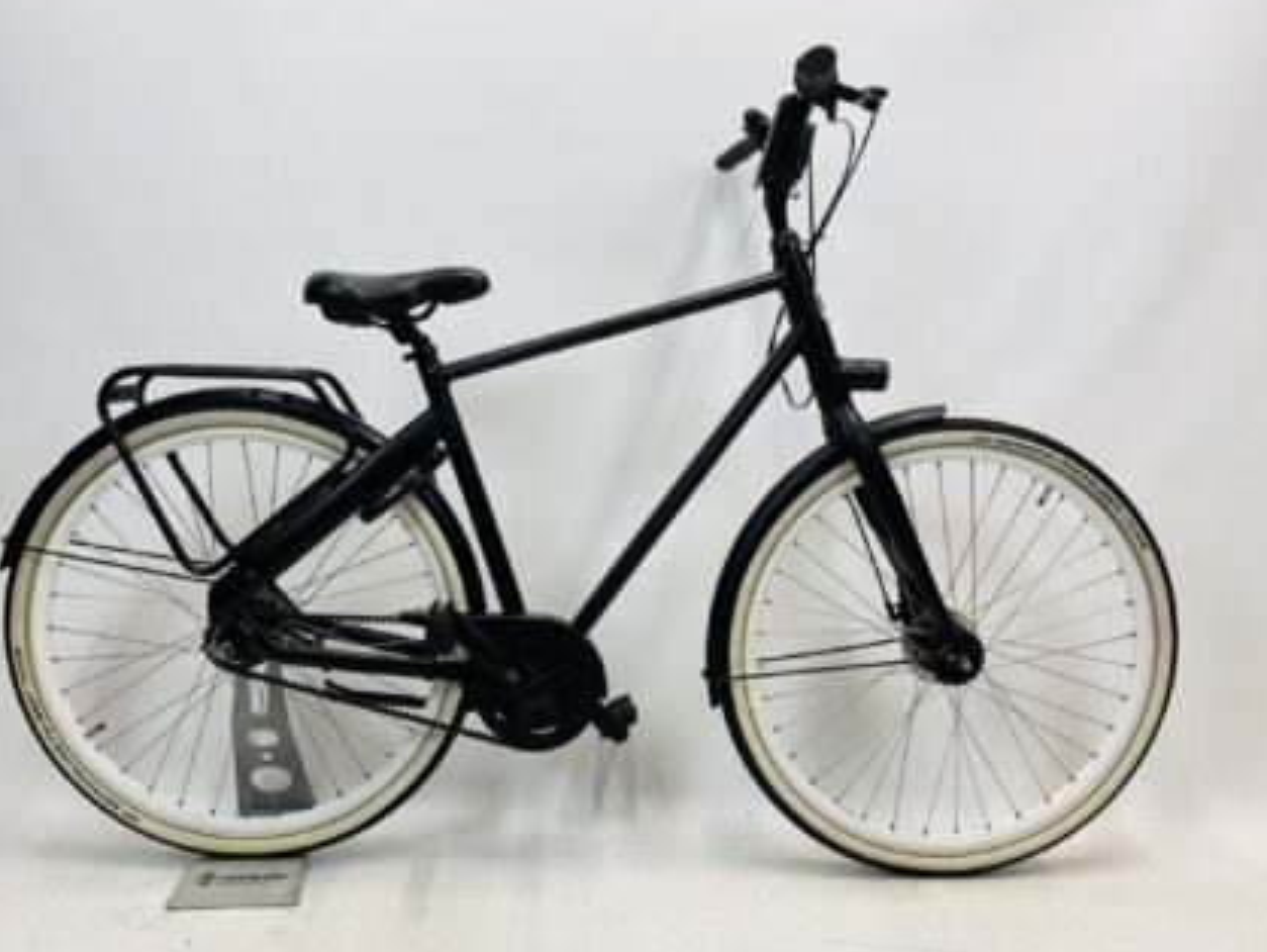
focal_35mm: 28
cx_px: 606
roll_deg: -0.6
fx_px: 1025
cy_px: 473
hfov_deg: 63.4
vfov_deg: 49.8
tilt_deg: -8.4
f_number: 1.8
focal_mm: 4.25
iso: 50
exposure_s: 1/100
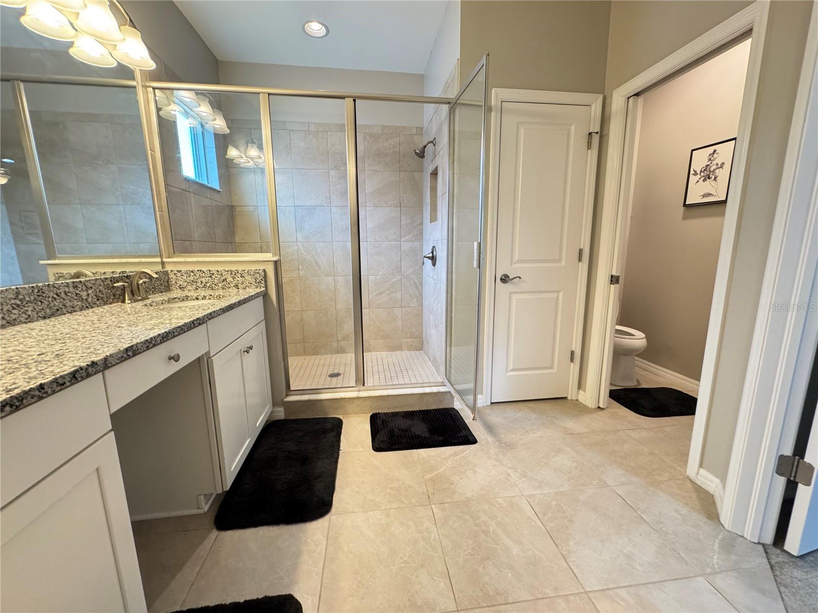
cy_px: 306
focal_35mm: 14
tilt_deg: -9.9
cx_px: 409
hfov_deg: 102.1
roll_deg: +0.8
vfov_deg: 85.7
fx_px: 331
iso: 320
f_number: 2.2
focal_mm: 2.22
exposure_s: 1/60
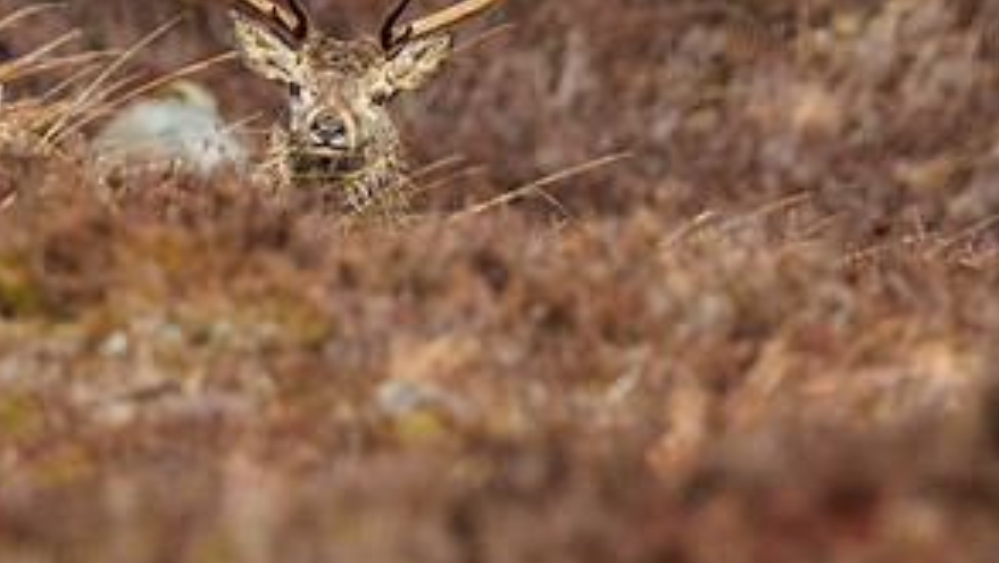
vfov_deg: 0.5
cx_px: -91
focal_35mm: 2460
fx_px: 65182
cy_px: -480
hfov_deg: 0.9
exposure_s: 1/1000
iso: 200
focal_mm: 300
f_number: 4.5
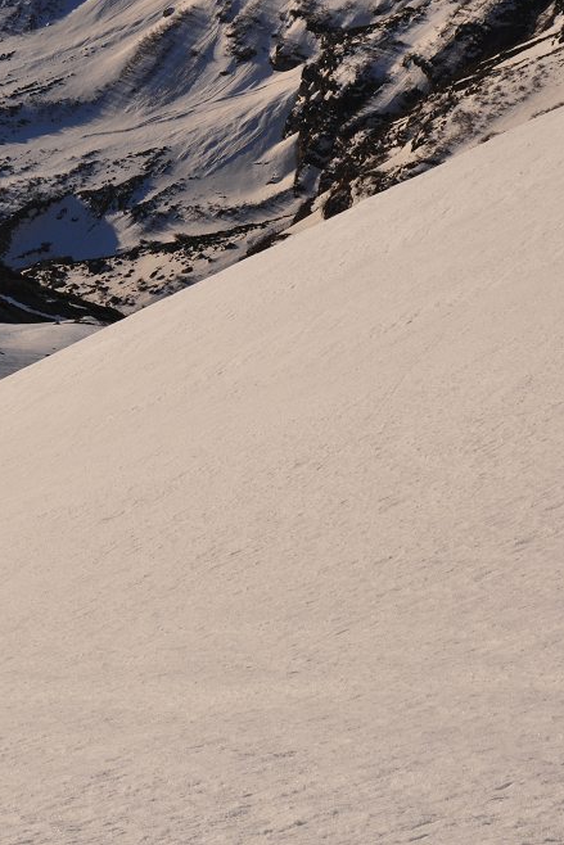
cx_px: -77
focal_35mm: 132
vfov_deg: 15.5
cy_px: 420
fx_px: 3100
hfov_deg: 10.3
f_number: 14
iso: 250
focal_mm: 58
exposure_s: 1/250
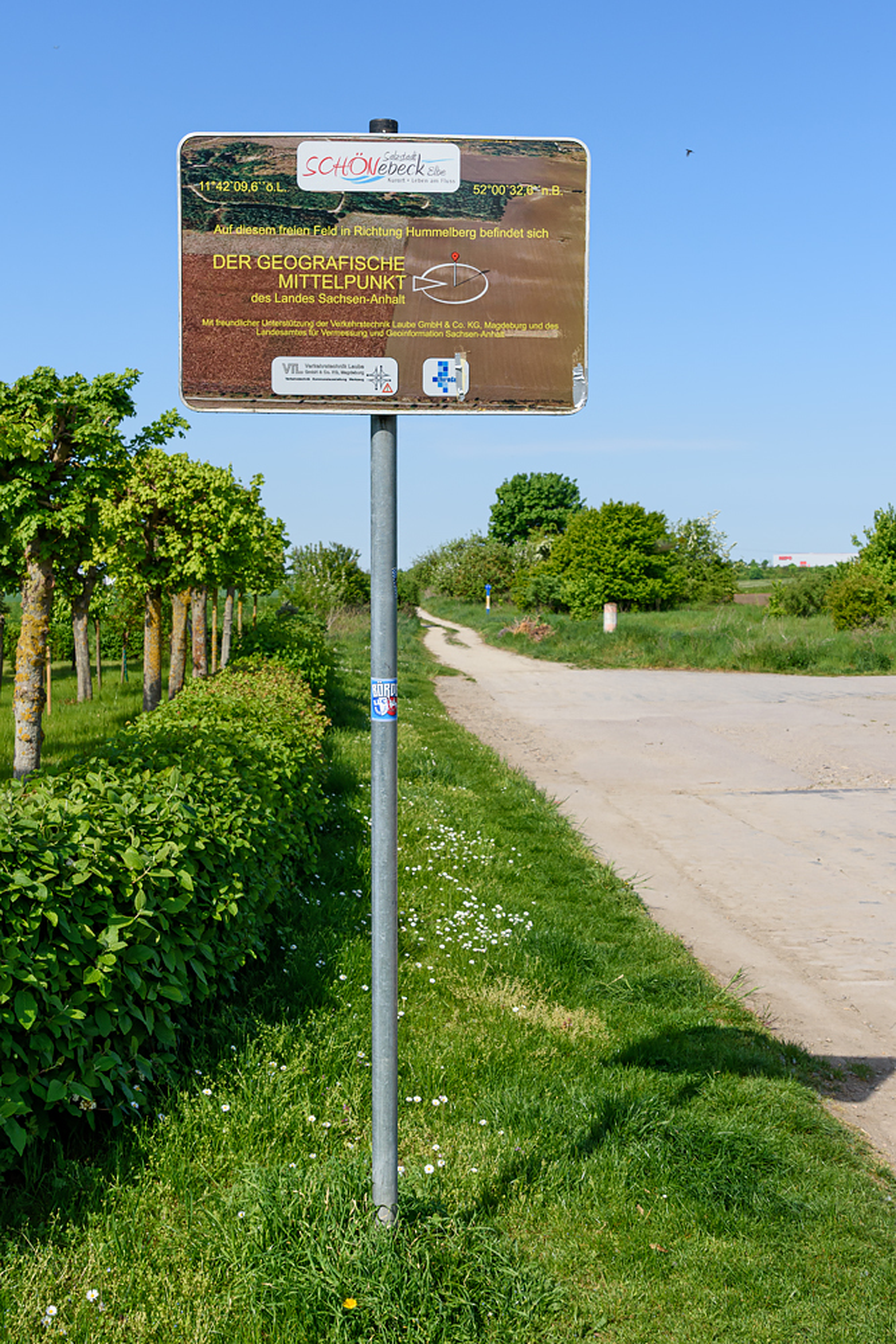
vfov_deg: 57.2
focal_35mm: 33
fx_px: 1231
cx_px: 448
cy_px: 672
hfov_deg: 40.0
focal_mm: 22
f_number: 8
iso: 200
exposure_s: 1/640
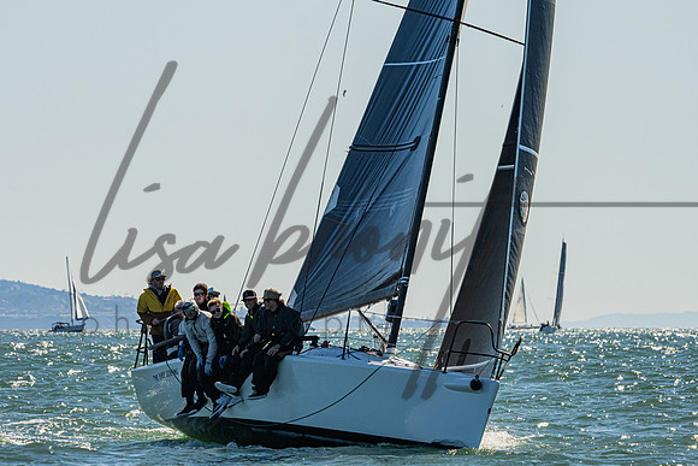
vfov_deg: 3.7
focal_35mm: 369
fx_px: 7148
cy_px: 175
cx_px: 265
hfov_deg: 5.6
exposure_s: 1/1600
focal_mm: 270
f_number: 11
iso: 400
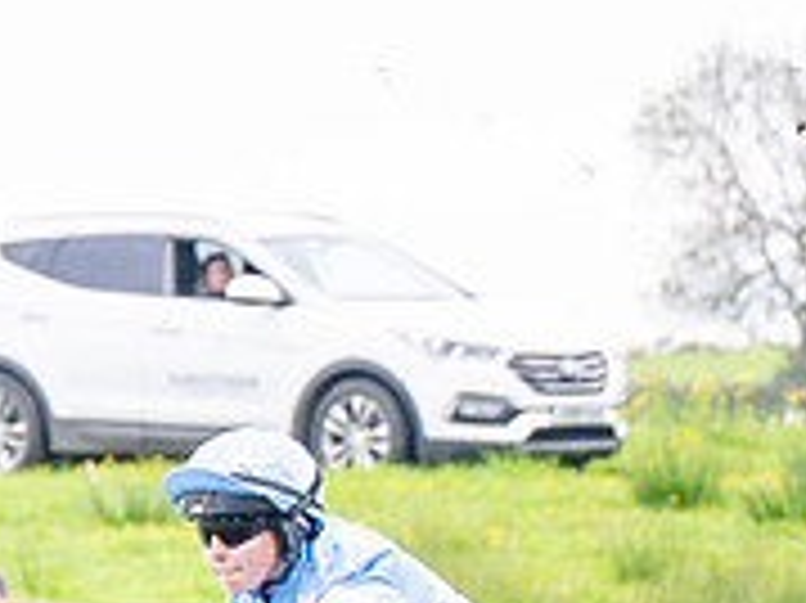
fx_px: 13100
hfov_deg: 3.5
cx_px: -239
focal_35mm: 563
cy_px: 883
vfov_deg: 2.6
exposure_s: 1/1250
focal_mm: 70
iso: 400
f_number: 4
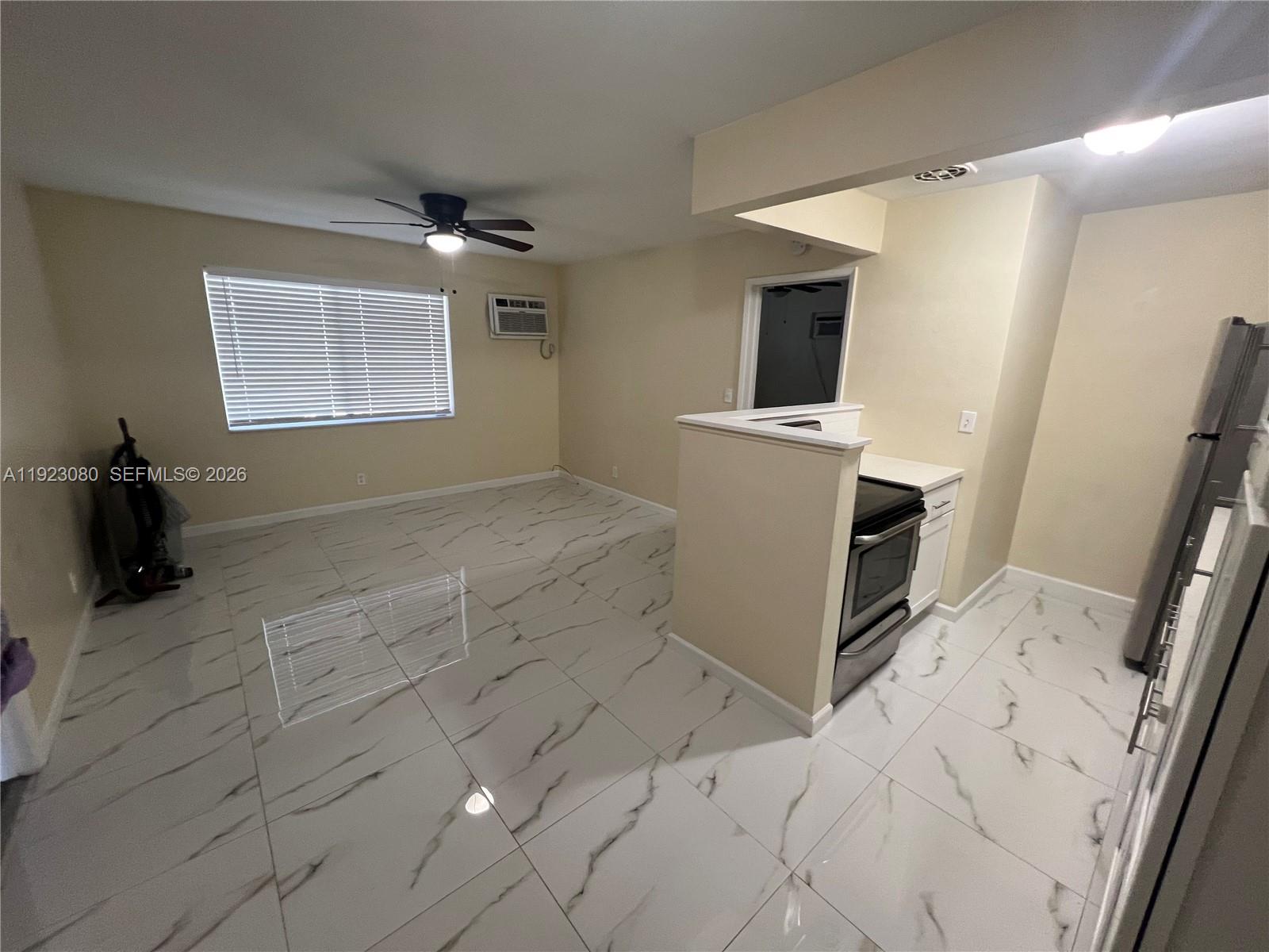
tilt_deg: -13.9
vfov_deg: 89.9
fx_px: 477
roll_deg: -1.6
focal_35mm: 13
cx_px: 634
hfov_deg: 106.2
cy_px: 476
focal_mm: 1.57
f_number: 1.8
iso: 200
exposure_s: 1/60
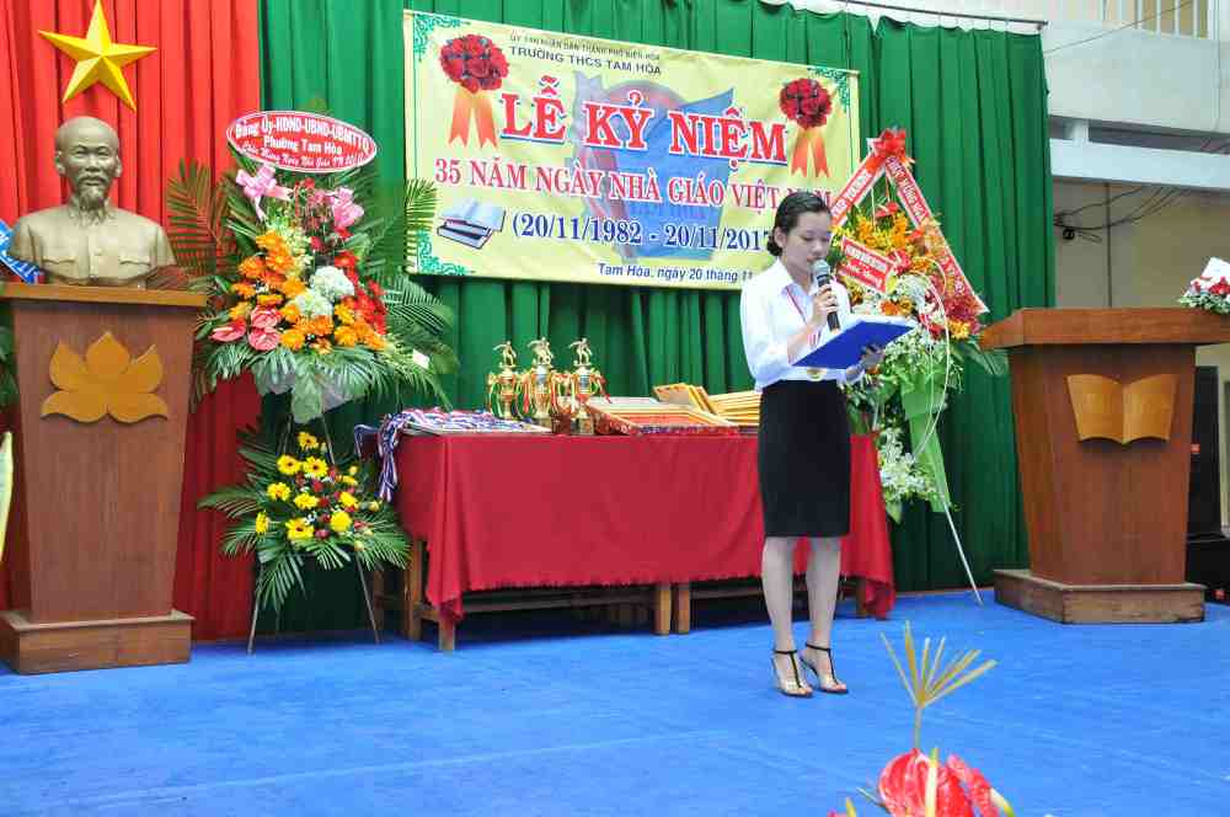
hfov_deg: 45.0
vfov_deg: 30.8
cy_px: 408
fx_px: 1484
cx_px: 615
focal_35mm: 44
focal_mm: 29
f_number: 9
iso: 200
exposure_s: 1/30
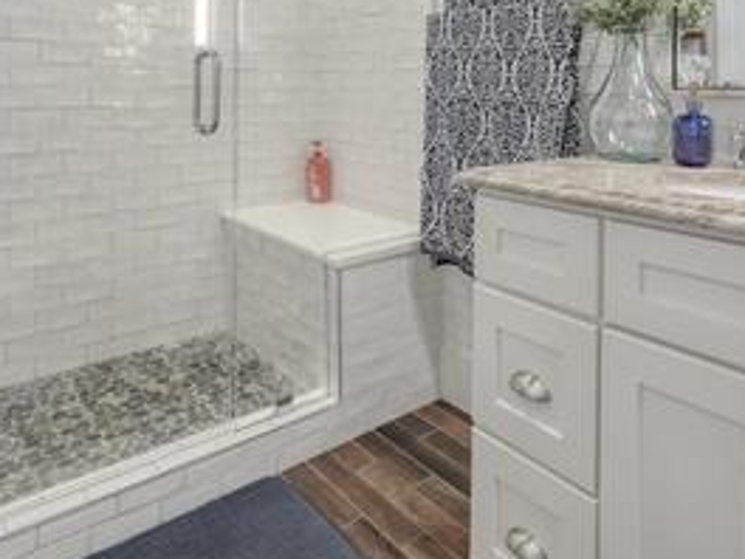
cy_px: 89
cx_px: 463
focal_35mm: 28
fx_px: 603
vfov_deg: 46.3
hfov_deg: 62.6
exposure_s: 1/1.6
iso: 640
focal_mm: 12
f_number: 8
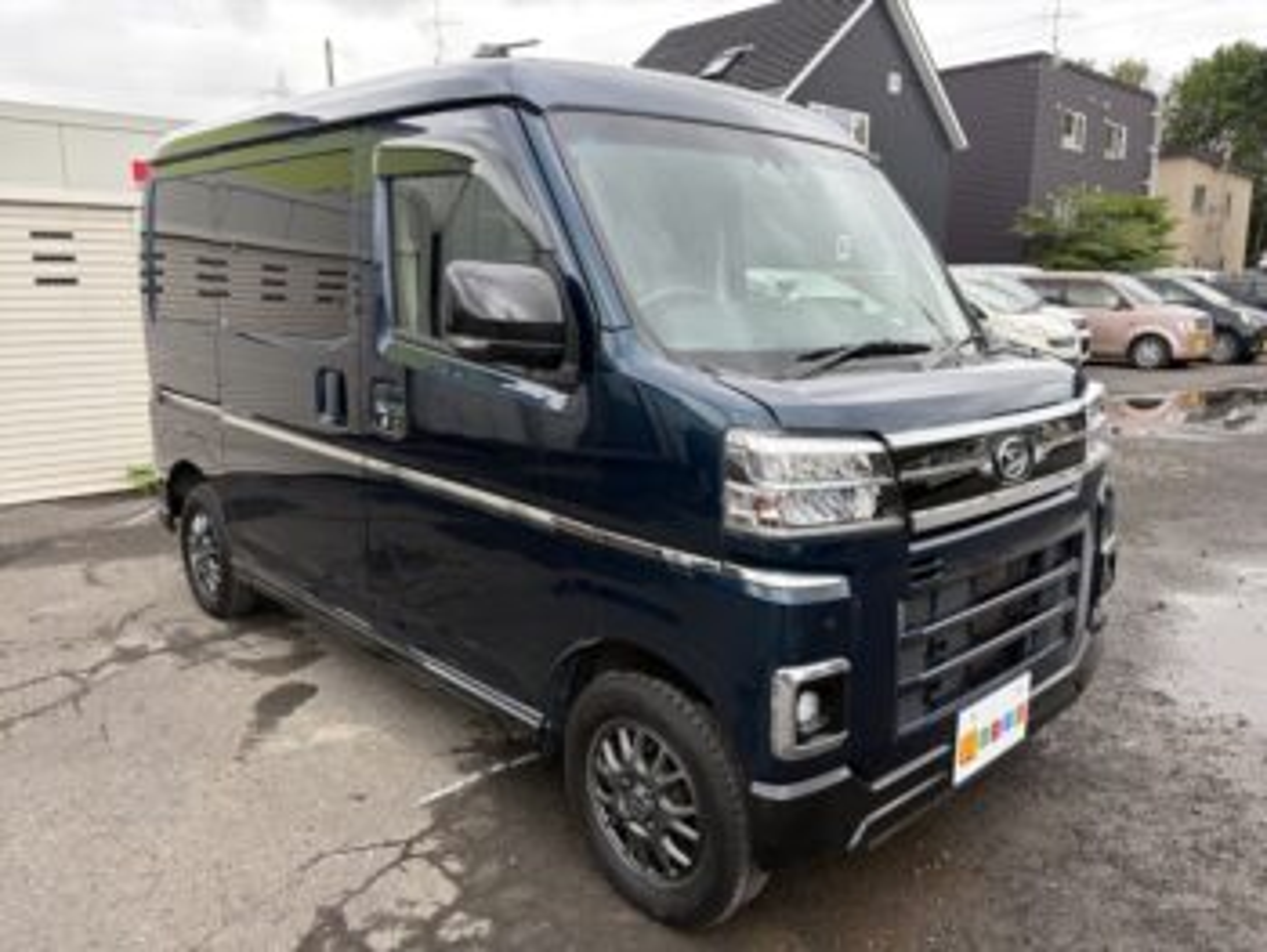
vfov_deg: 53.1
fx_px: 952
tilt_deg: -10.8
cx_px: 634
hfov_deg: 67.3
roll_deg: +0.5
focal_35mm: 26
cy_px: 476
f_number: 1.6
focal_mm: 5.96
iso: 50
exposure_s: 1/654
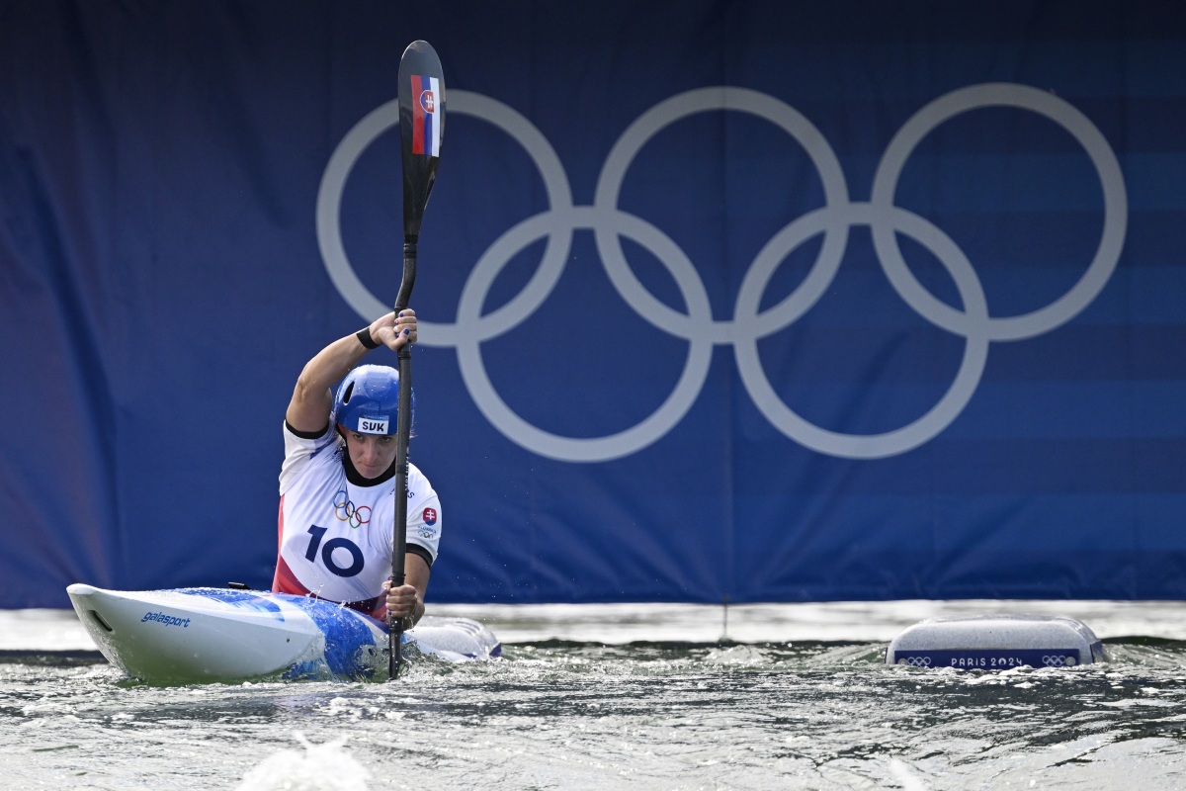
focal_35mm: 400
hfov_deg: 5.2
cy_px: 396
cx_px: 593
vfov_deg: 3.4
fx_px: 13177
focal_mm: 400
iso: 1000
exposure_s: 1/2500
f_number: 5.6
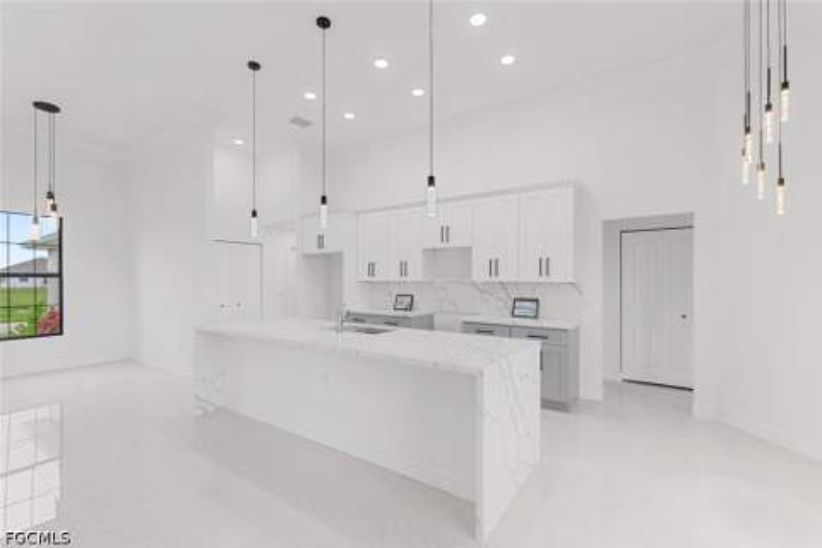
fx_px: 365
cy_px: 274
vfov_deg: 73.7
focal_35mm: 16
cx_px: 411
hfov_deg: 96.7
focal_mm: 16
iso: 100
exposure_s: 1/3
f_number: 9
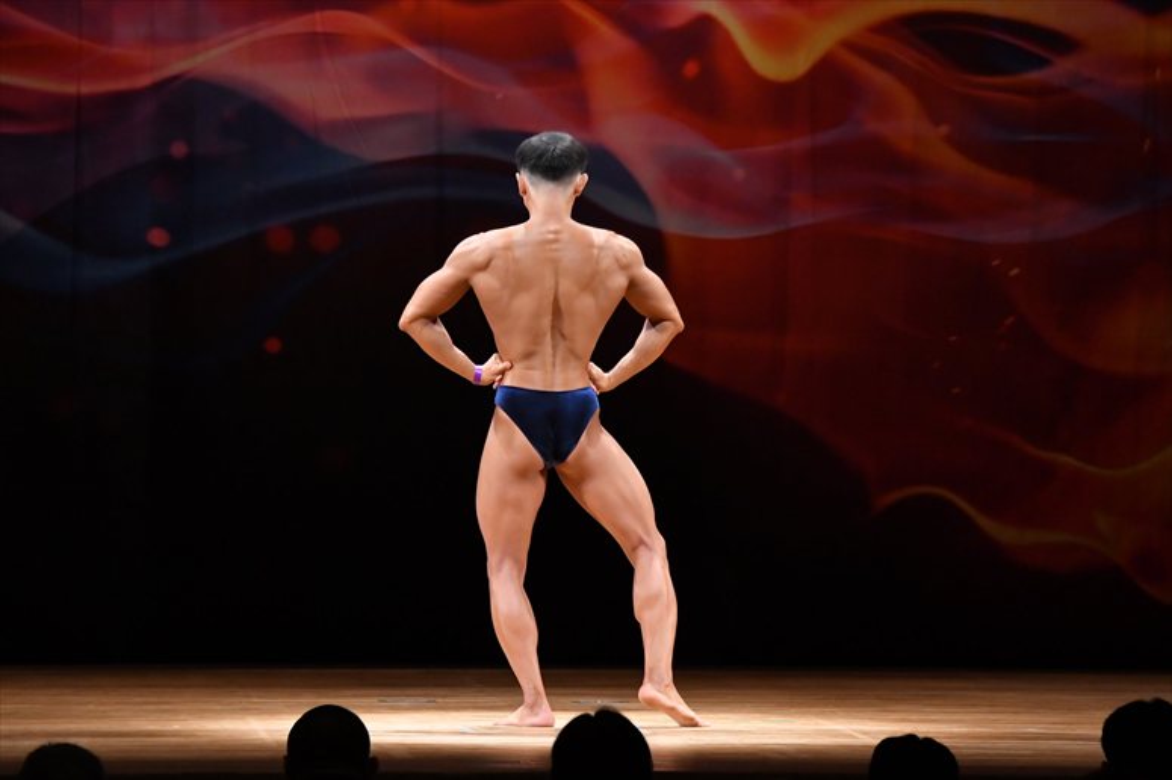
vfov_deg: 6.3
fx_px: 7061
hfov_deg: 9.5
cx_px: 586
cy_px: 390
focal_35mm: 217
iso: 4000
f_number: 5.6
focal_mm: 145
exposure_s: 1/400
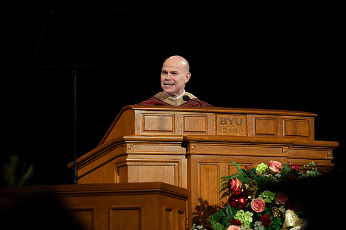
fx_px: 2098
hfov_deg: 9.4
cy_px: 73
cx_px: 173
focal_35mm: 218
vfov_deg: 6.3
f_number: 2.8
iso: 640
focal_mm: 160
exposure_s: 1/100
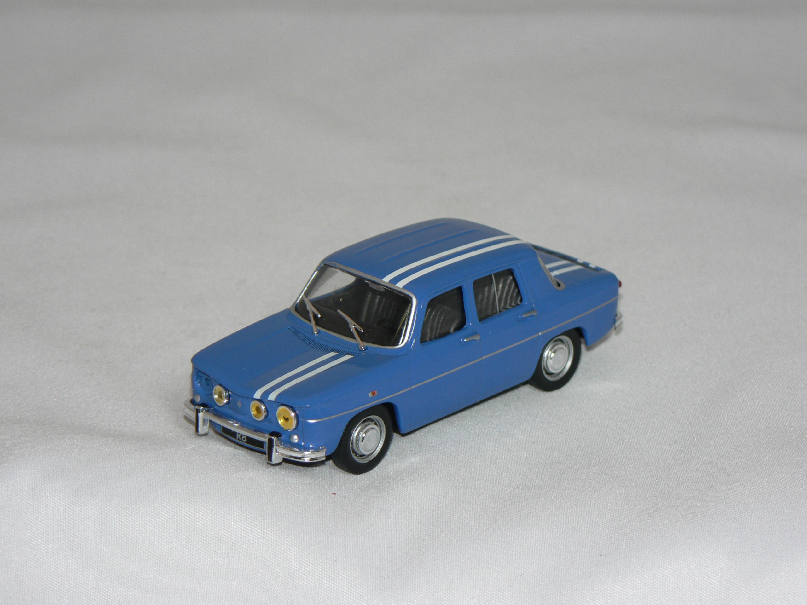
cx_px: 404
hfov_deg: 13.4
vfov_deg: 10.1
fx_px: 3427
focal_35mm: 147
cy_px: 302
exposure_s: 1/60
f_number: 3.3
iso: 80
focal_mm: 24.6
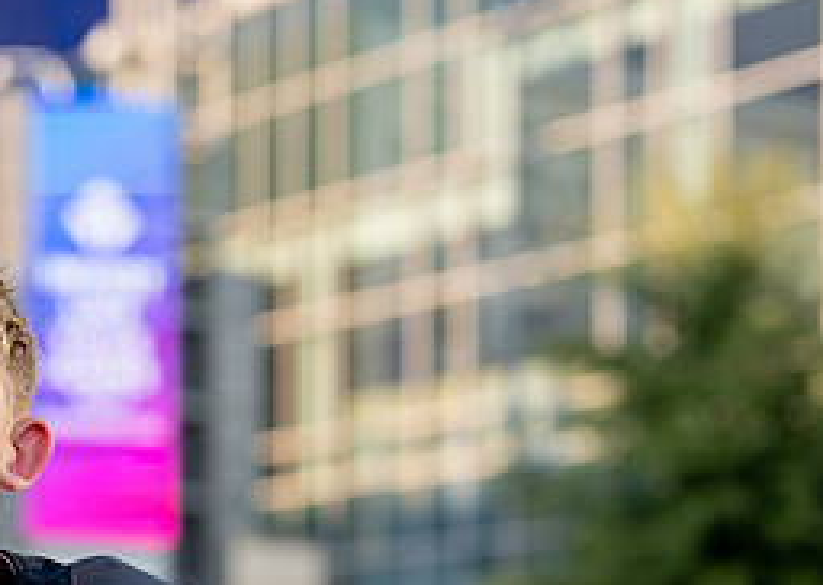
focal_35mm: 135
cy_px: 649
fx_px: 3150
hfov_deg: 14.5
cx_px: -115
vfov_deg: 10.5
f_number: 2
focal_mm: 50
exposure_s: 1/1000
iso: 100
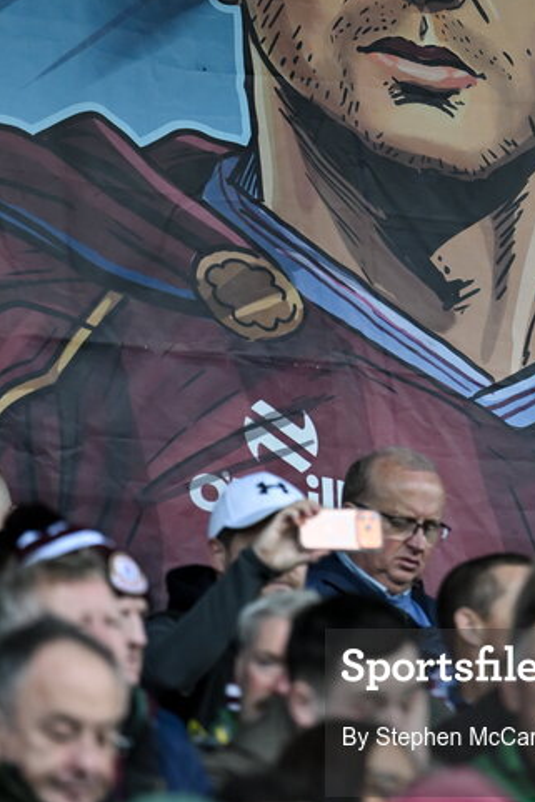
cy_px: 275
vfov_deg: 5.4
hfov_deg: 3.6
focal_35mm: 383
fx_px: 8531
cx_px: 408
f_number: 2.8
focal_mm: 180
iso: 800
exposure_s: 1/1600
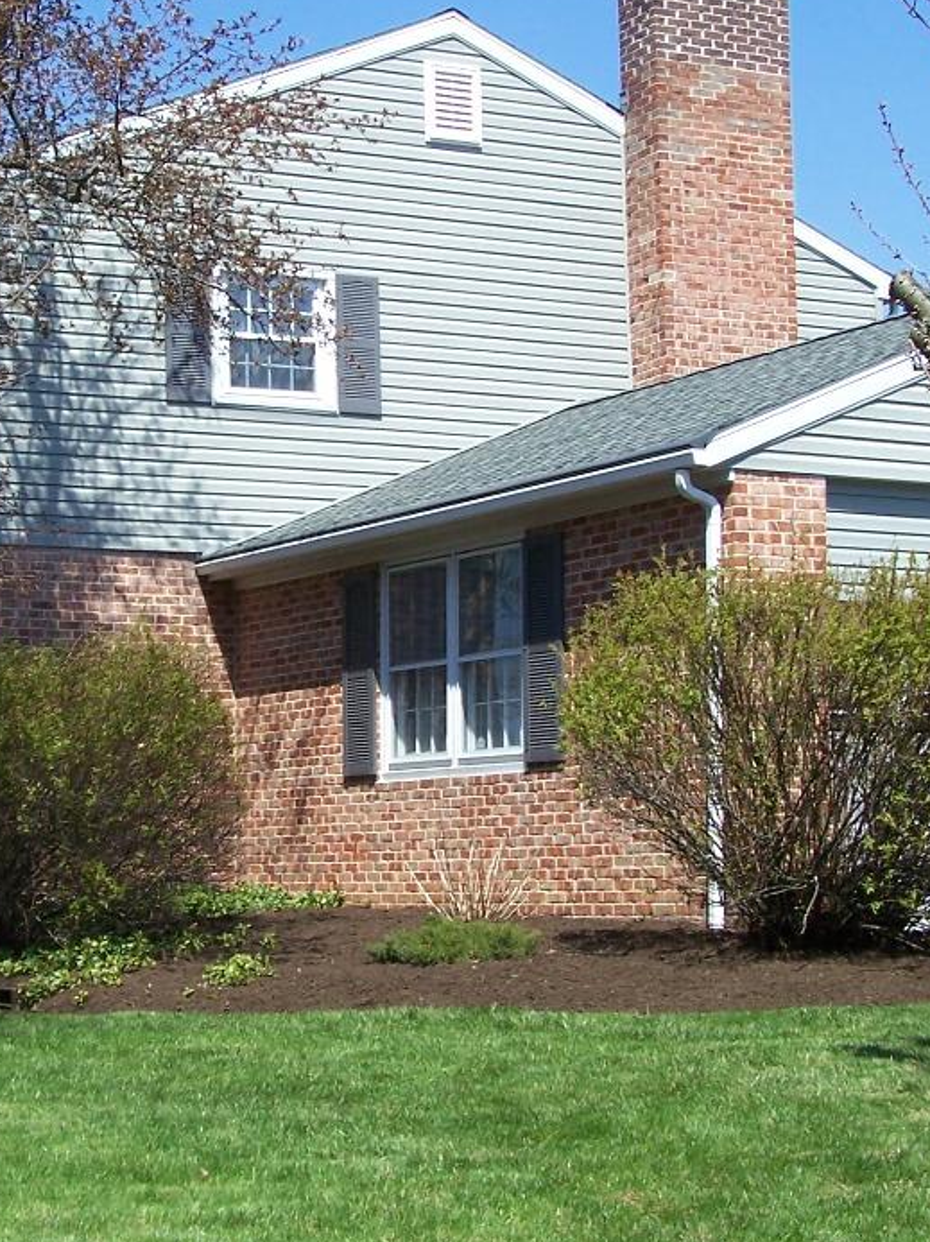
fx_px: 2833
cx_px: 288
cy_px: 627
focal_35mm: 79
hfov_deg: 18.6
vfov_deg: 24.7
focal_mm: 6.3
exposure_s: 1/320
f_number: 4
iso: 64
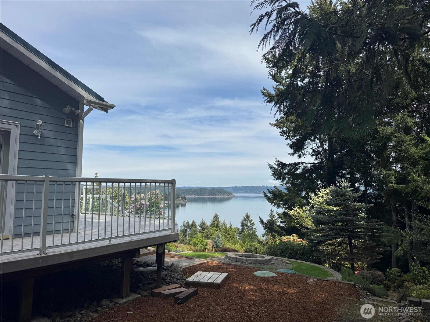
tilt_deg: +4.8
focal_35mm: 24
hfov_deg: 71.6
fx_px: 298
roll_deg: -0.2
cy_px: 161
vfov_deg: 56.8
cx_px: 215
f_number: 1.78
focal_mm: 6.76
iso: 80
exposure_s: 1/6410
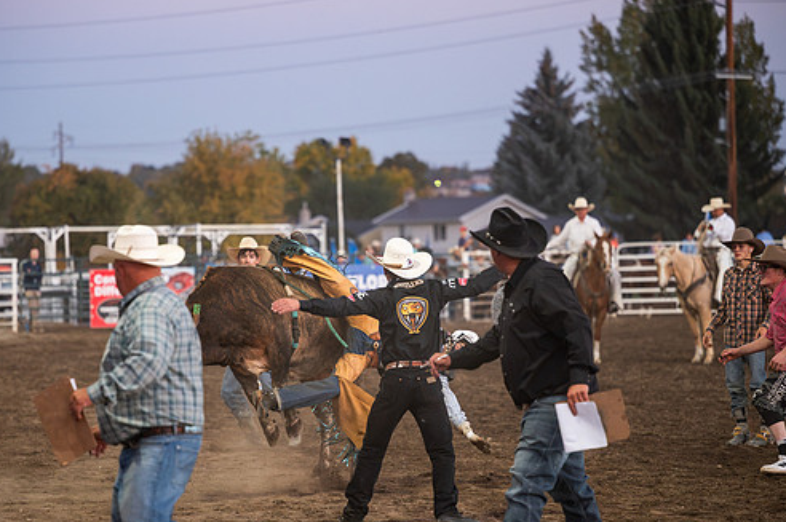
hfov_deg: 14.1
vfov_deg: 9.4
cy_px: 303
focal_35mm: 146
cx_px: 339
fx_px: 3184
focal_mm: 120
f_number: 2.8
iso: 1250
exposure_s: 1/640
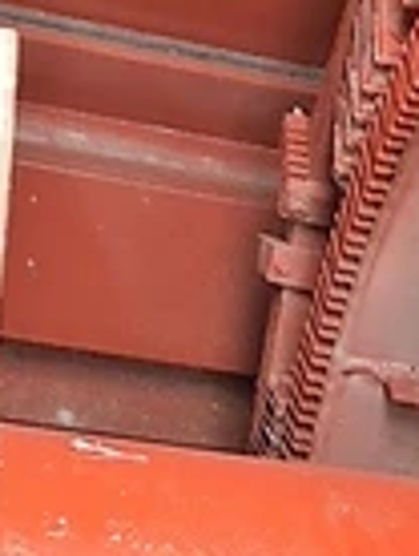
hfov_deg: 17.5
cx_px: 306
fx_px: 1352
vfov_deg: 21.3
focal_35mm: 84
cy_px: 705
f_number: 2.2
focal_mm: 4.15
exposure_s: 1/30
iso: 40
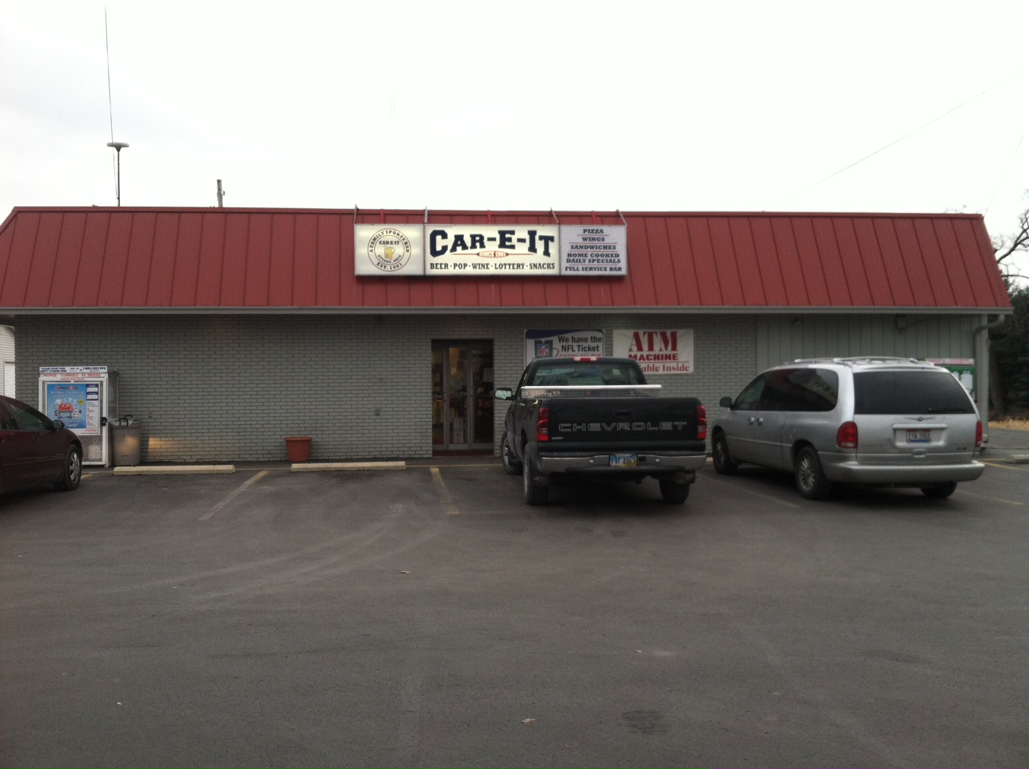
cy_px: 384
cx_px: 514
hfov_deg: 52.7
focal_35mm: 35
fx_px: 1039
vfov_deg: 40.6
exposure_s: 1/120
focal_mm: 3.85
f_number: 2.8
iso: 80
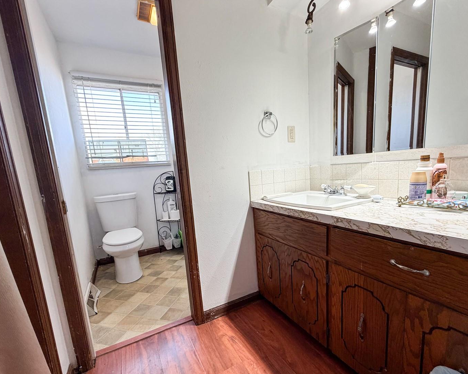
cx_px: 237
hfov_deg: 93.1
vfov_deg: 80.2
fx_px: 222
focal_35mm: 16
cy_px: 204
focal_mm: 2.22
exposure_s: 1/120
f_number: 2.2
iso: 160
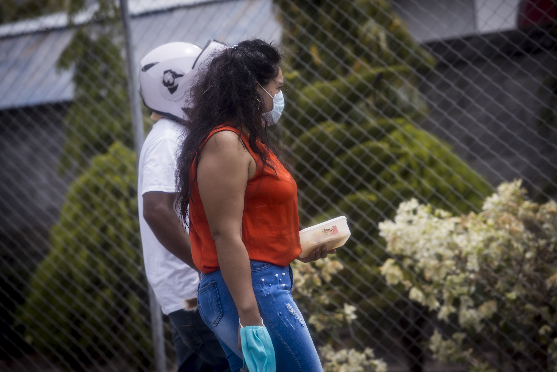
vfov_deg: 8.1
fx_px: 2631
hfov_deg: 12.1
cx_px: 278
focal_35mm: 170
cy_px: 186
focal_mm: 170
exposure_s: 1/320
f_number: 5.6
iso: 320
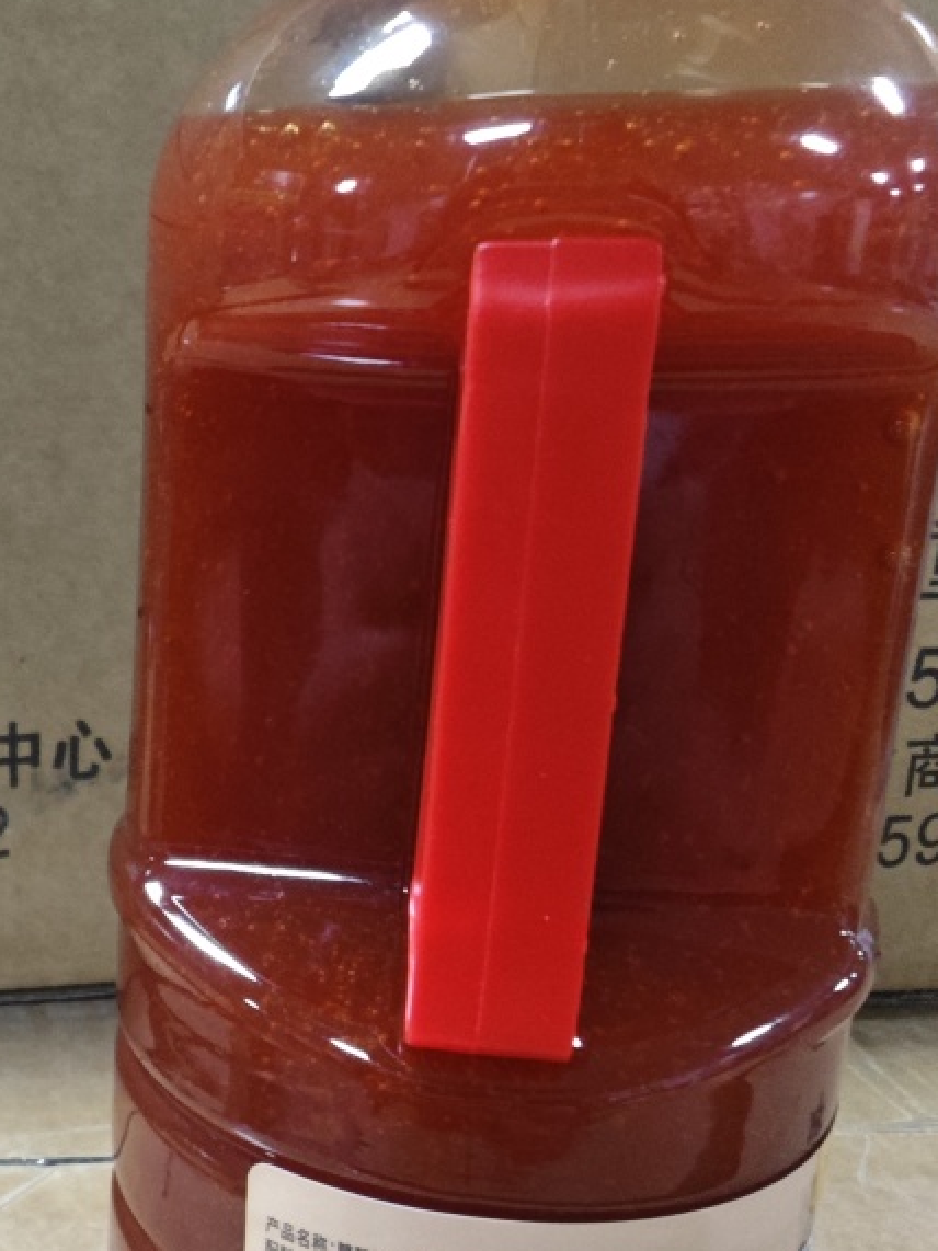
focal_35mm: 43
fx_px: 1554
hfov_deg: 33.6
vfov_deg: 43.7
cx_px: 465
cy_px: 733
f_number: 1.8
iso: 500
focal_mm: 2.03
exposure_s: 1/25
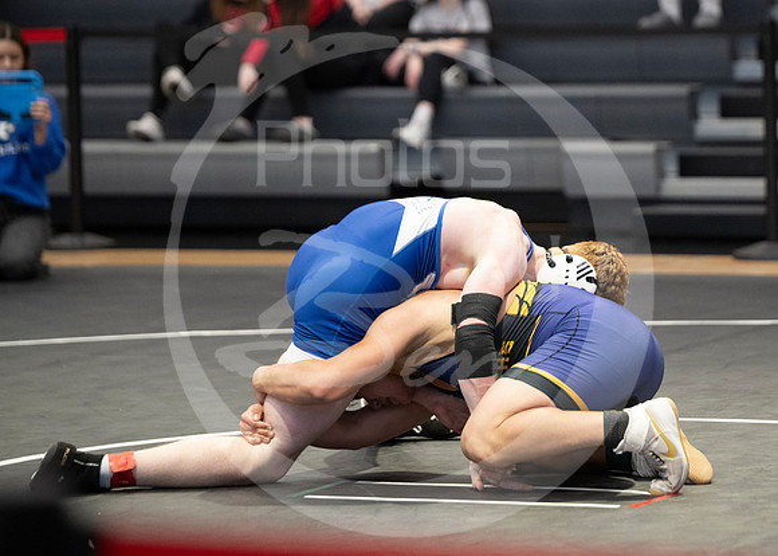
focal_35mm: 199
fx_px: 4389
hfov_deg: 10.1
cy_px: 197
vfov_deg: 7.2
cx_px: 545
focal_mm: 130
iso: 3200
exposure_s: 1/1000
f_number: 2.8
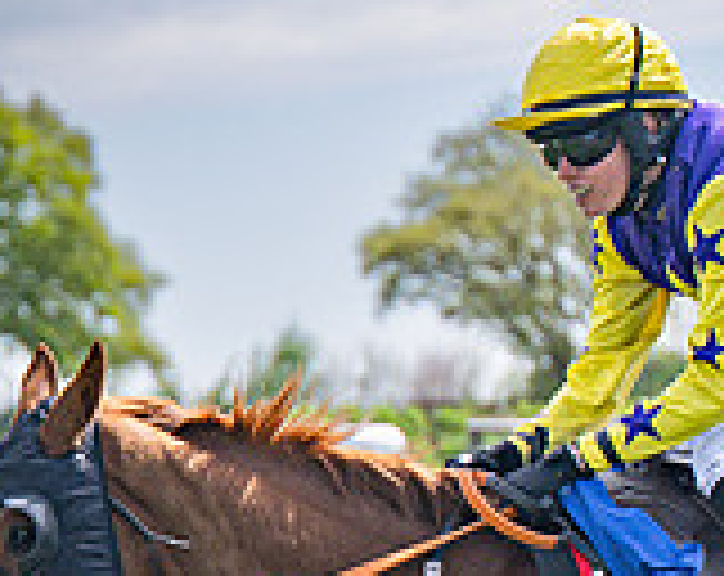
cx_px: 885
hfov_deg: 4.1
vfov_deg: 3.3
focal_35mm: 473
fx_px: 10111
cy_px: 782
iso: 200
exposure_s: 1/2500
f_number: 4
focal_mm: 98
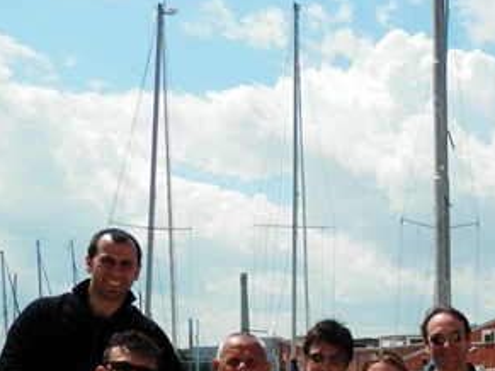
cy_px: 403
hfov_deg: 32.9
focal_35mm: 55
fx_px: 786
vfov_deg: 24.8
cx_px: 458
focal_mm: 4.5
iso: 80
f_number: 8.7
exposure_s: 1/200
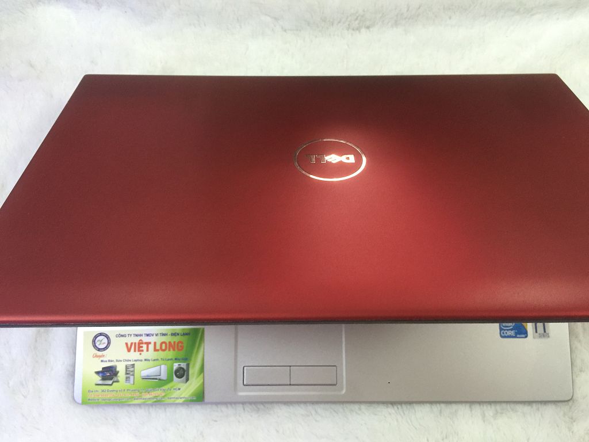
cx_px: 294
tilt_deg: -75.4
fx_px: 493
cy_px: 221
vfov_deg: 48.2
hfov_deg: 61.7
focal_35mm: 29
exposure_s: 1/10
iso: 100
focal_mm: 4.15
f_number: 2.2
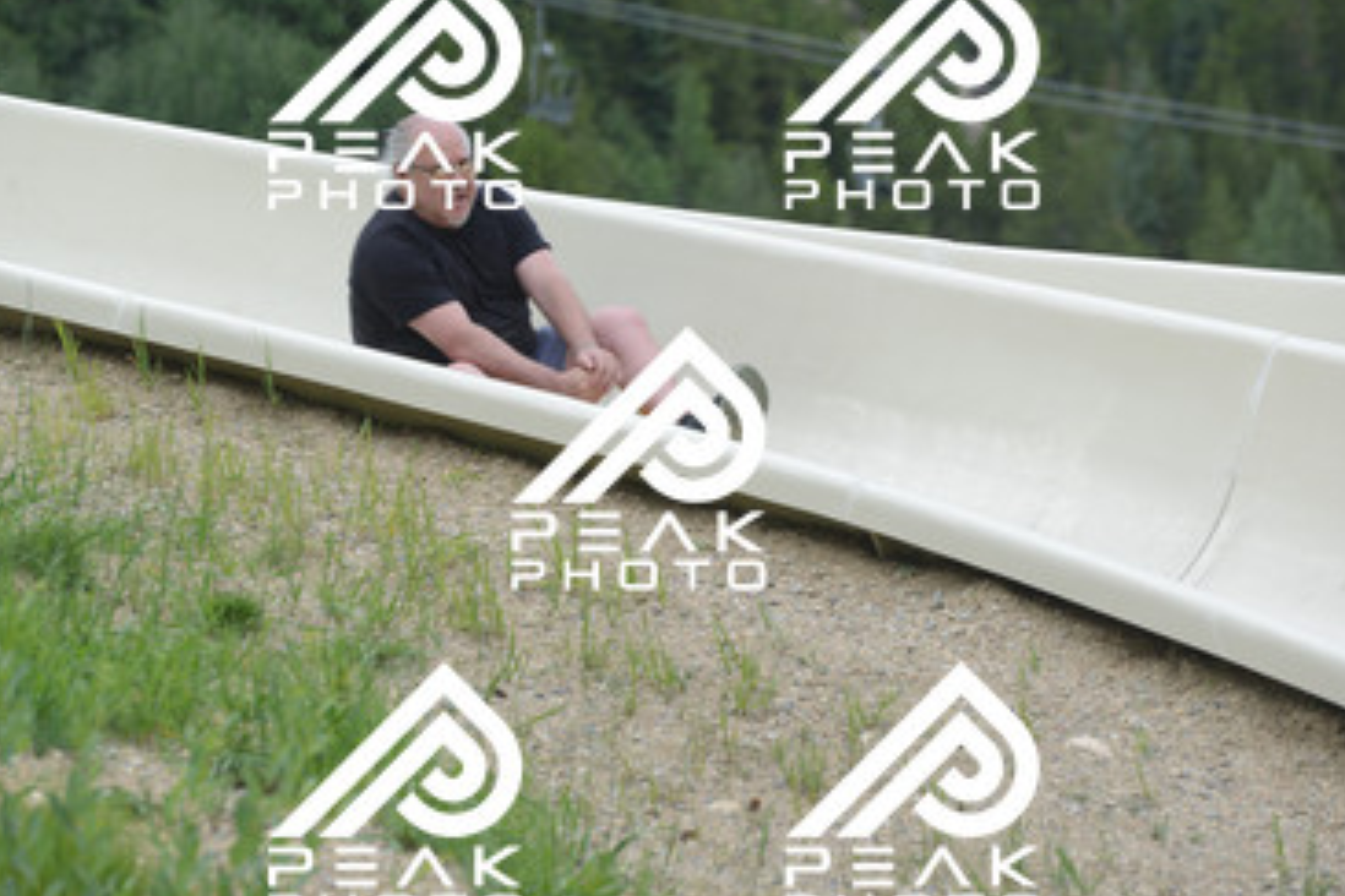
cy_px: 435
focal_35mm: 213
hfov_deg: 9.7
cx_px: 654
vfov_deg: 6.4
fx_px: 7957
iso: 450
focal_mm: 195
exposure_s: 1/640
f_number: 6.3
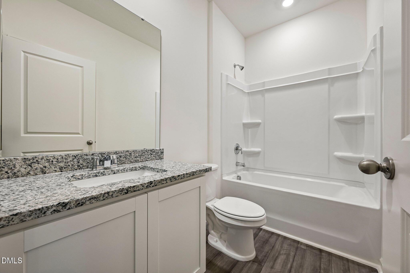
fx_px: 159
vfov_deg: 81.2
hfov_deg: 104.3
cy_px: 136
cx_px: 205
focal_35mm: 14
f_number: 8
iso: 320
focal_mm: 14
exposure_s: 1/15
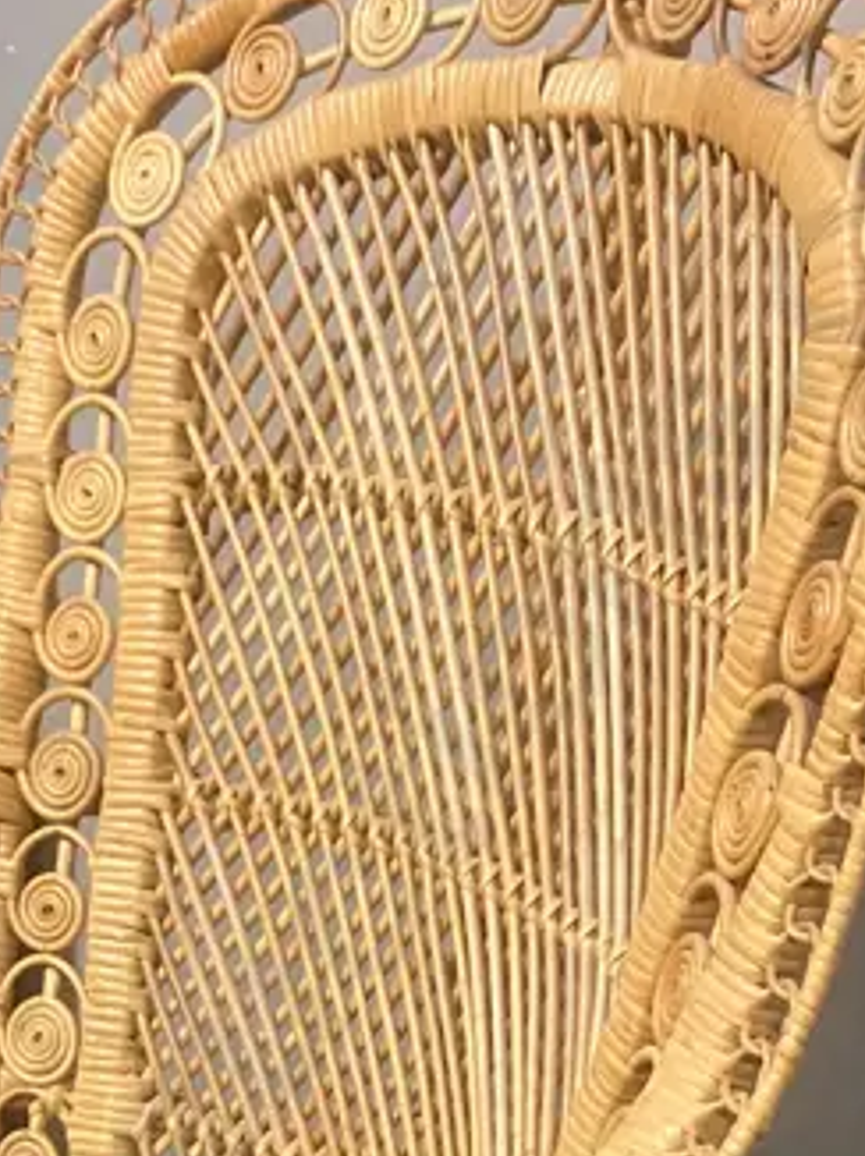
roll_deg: +3.4
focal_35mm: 88
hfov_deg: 16.5
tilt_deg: -24.2
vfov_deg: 21.1
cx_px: 71
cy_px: 1287
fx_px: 2936
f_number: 1.8
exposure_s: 1/40
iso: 320
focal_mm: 3.99
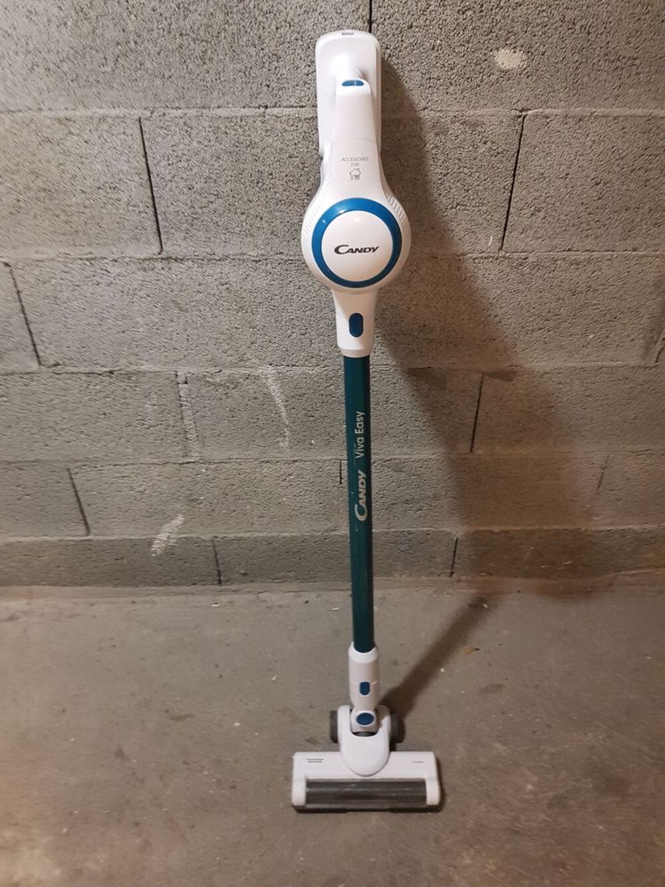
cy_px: 444
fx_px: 666
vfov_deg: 67.3
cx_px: 332
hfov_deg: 53.1
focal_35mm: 26
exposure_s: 1/10
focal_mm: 4.2
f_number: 1.7
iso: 250
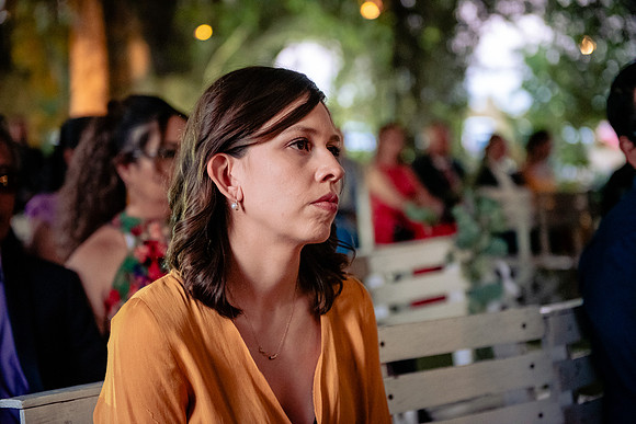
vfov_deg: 19.5
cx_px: 318
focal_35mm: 70
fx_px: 1237
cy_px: 212
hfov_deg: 28.8
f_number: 2.8
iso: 6400
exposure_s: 1/125
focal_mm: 70
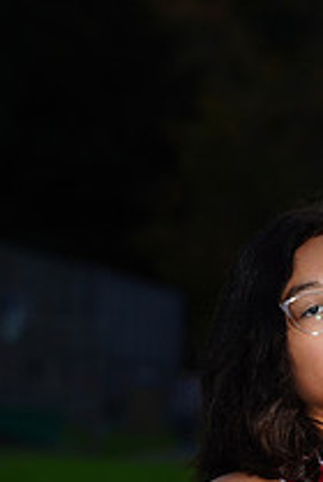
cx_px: 317
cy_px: 620
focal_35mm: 449
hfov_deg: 3.1
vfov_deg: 4.6
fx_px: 6022
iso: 200
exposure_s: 1/250
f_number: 9
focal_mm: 162
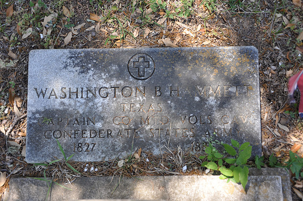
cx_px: 152
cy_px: 100
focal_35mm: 51
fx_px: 429
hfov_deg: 38.9
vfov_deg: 26.4
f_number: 4.5
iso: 400
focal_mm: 34
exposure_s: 1/80
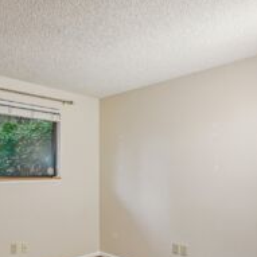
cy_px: 173
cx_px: 51
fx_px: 269
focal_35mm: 32
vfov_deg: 50.1
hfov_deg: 48.2
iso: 400
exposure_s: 1/15
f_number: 8
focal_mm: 18
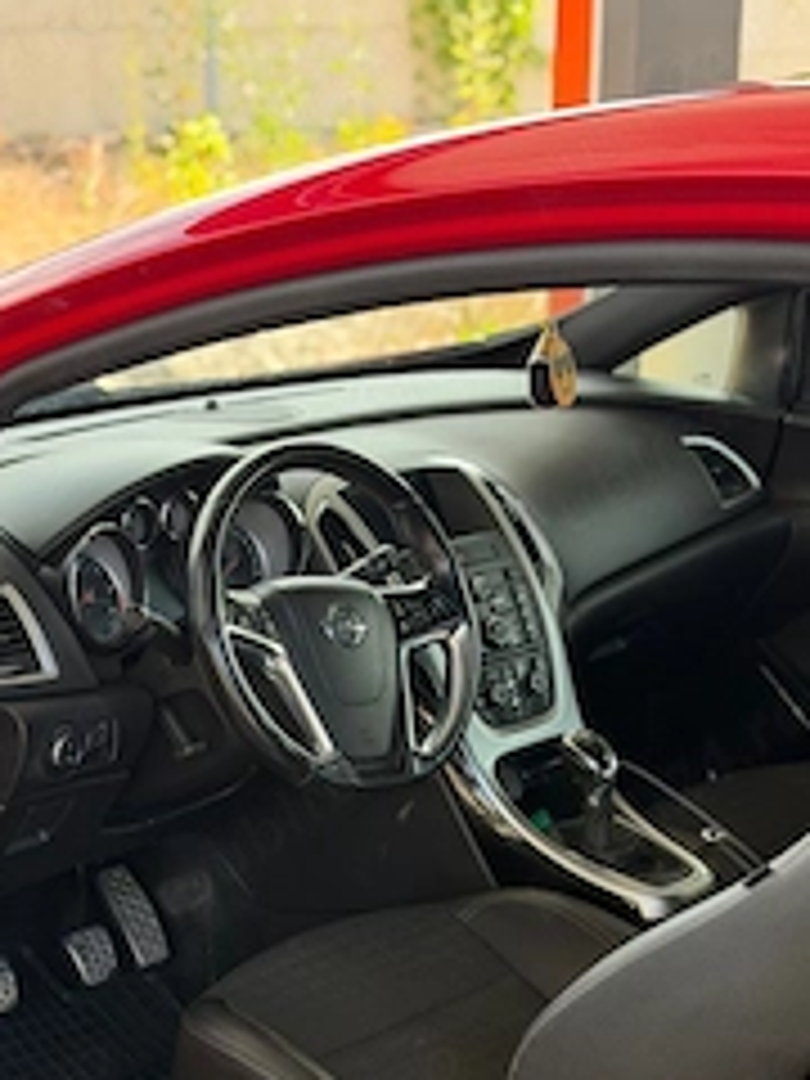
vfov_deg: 24.1
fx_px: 2496
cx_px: 405
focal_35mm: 80
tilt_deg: -18.8
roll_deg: -1.2
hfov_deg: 18.4
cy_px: 855
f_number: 1.78
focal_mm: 6.76
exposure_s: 1/207
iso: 100
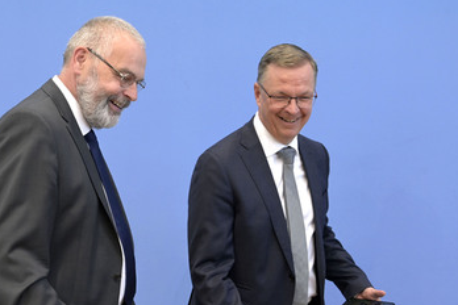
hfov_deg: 35.0
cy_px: 193
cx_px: 194
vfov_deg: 23.7
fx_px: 725
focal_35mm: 57
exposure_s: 1/400
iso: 4000
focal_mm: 44
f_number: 5.6
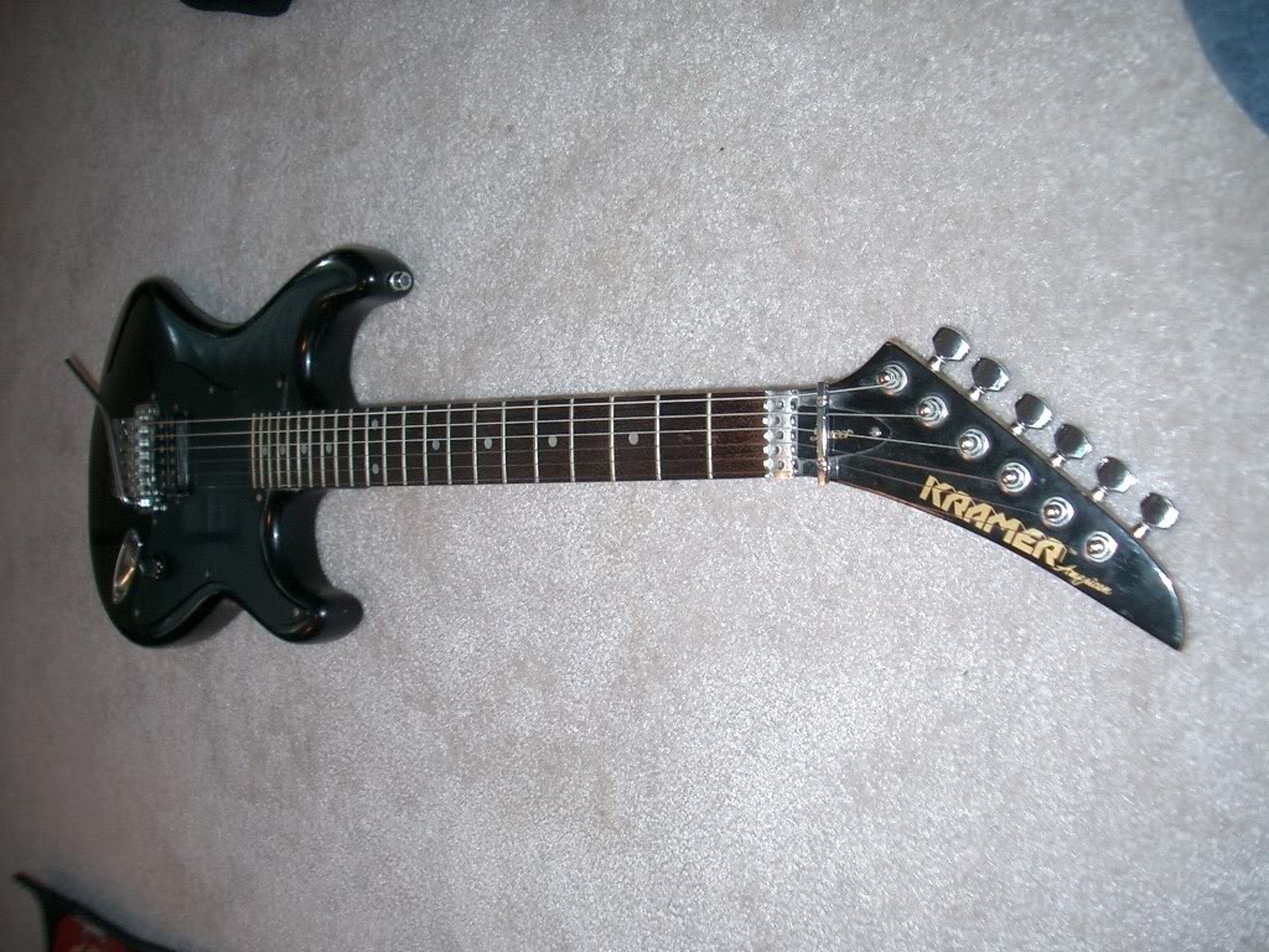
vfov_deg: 40.7
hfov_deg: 52.6
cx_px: 634
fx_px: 1283
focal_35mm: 35
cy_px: 476
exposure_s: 1/40
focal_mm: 5.8
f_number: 2.6
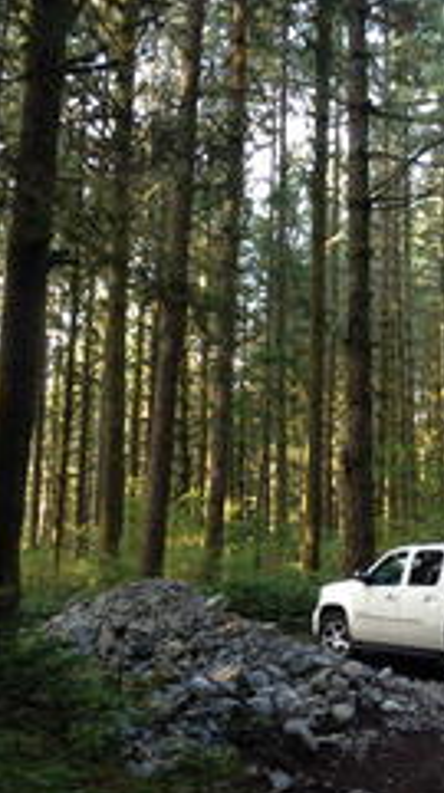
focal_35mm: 57
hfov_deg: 20.7
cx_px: 375
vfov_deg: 36.6
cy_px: 362
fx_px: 1197
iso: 80
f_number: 2.4
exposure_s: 1/20
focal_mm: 4.28
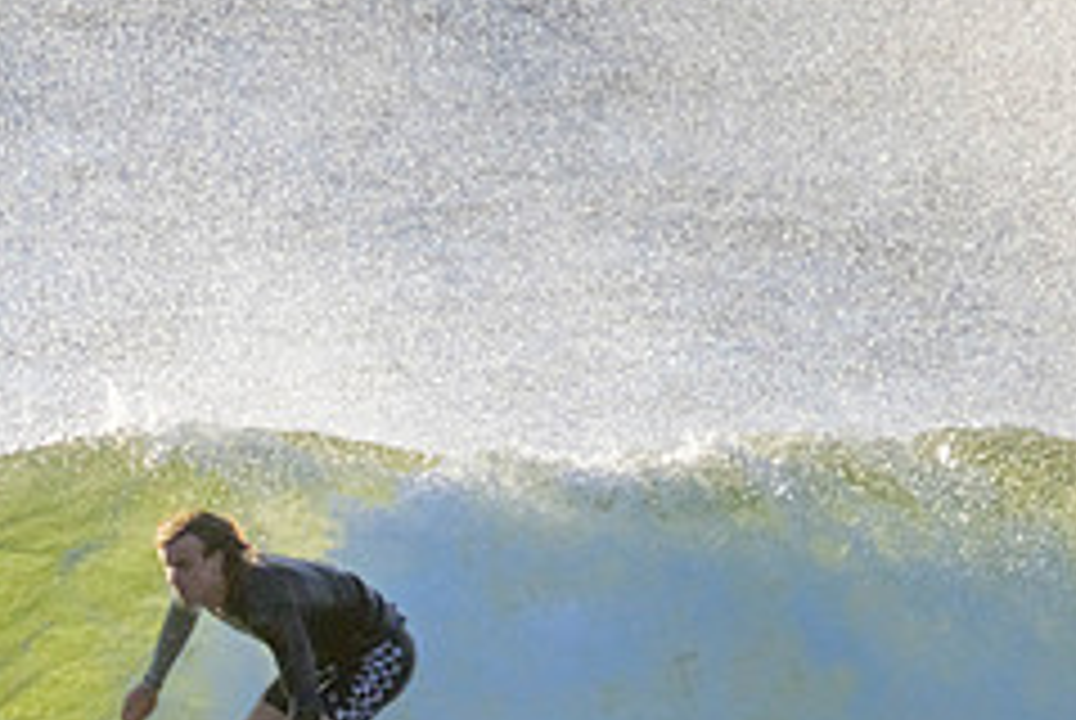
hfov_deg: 1.1
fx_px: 58025
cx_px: -14
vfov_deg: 0.7
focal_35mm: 1939
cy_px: 844
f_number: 11
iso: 1400
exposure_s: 1/2000
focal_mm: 800
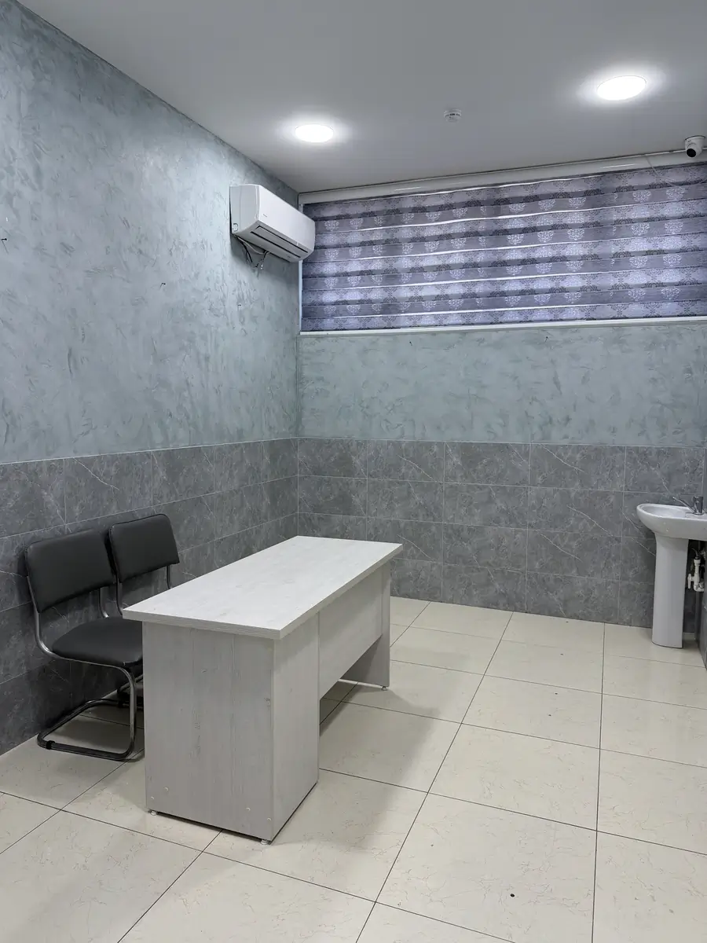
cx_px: 354
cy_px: 472
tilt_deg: -5.8
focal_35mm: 24
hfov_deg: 56.8
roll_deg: -0.6
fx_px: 654
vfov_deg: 71.6
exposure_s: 1/159
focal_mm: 6.76
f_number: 1.78
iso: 125
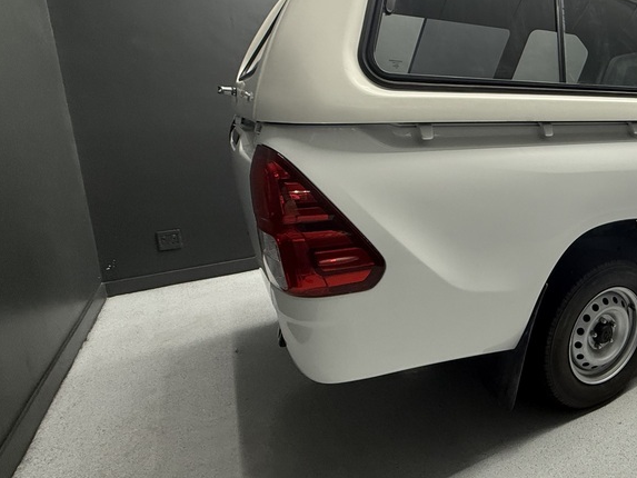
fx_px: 460
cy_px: 186
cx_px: 546
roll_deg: -0.7
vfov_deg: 54.4
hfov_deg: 61.1
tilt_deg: -10.8
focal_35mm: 25
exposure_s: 1/100
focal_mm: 2.22
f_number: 2.2
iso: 250
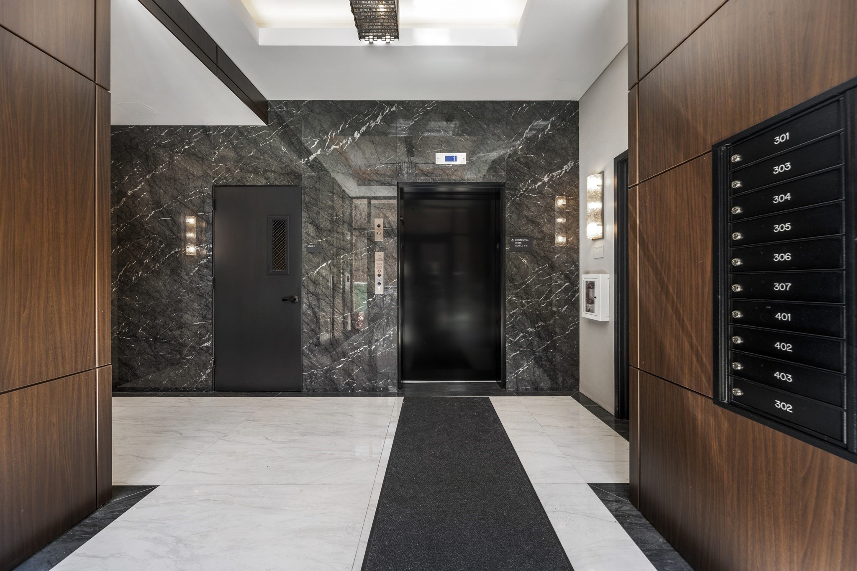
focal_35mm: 14
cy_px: 286
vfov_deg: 81.2
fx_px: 333
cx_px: 428
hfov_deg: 104.3
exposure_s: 2.5
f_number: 5.6
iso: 64
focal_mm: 14
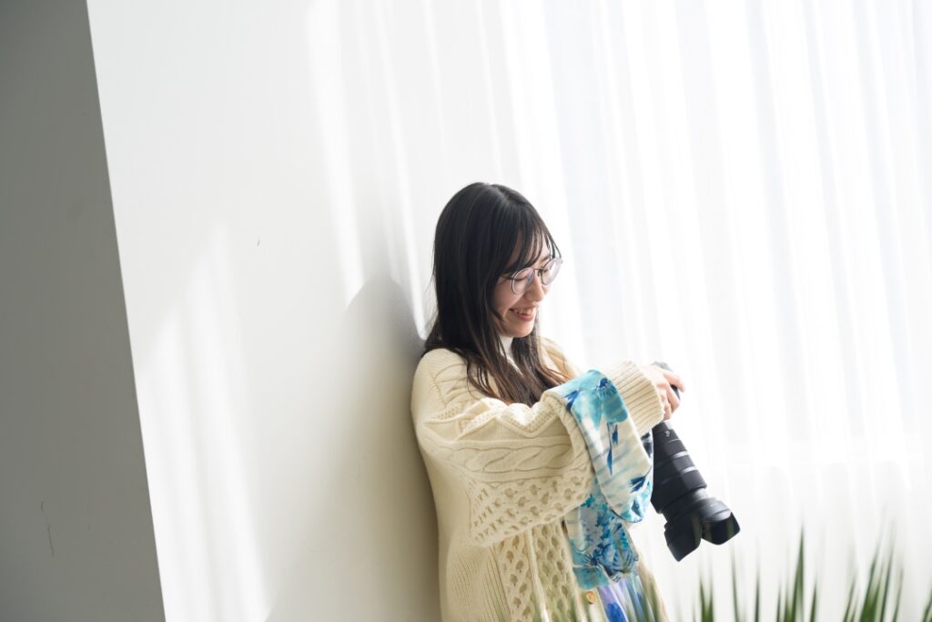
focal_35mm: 56
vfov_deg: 24.2
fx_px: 1450
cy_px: 311
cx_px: 466
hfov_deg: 35.6
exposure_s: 1/320
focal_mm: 56
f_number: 4.5
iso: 200
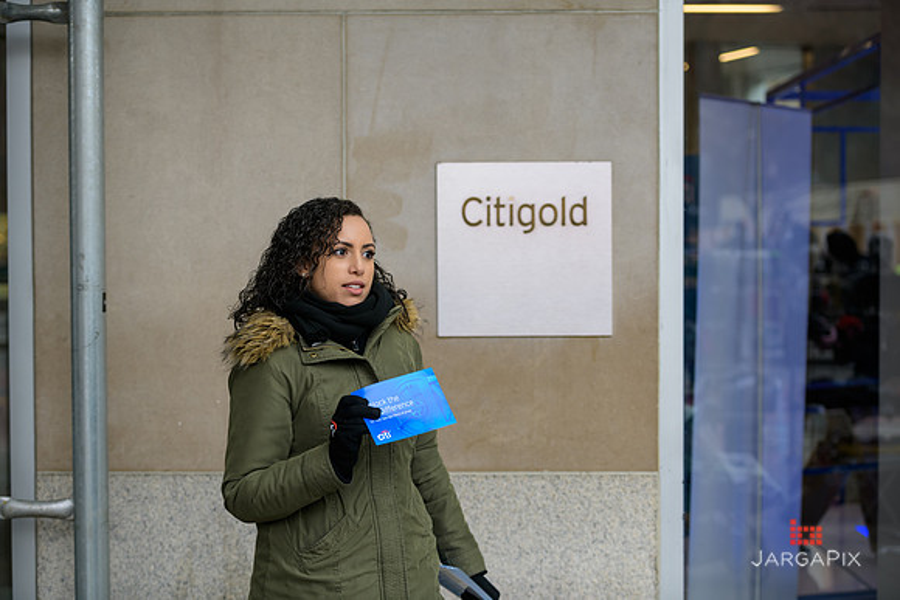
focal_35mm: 70
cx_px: 450
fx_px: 1750
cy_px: 300
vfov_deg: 19.5
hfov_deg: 28.8
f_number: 3.2
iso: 200
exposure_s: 1/125
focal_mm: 70
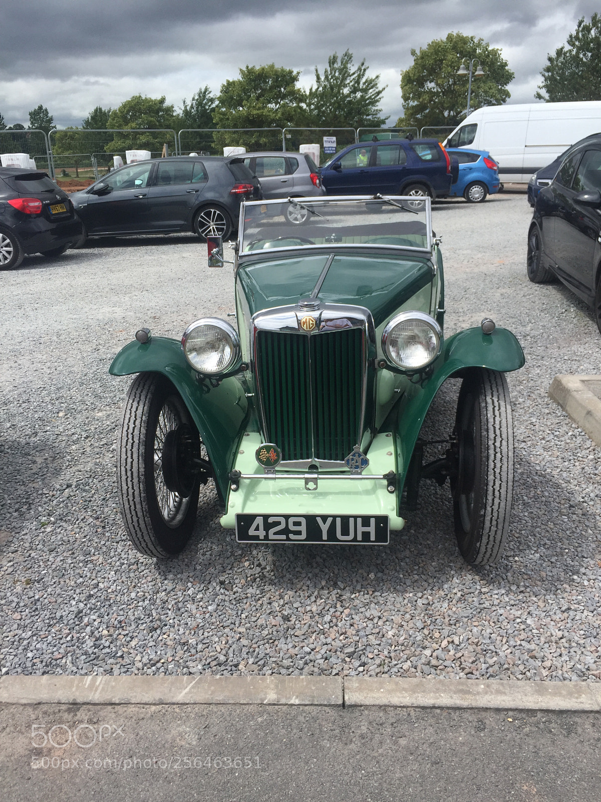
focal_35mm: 29
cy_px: 401
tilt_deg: -22.2
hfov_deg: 48.2
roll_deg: -1.0
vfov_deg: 61.7
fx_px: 671
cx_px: 300
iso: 32
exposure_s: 1/2198
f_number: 2.2
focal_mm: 4.15
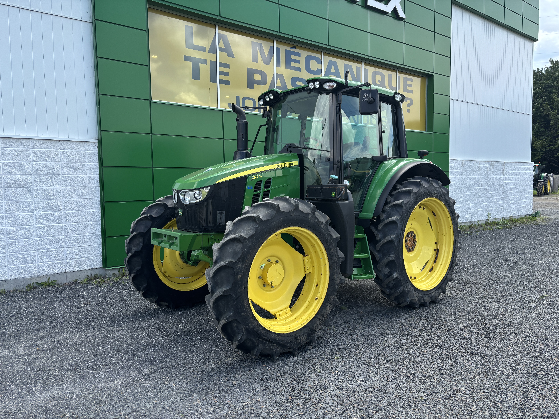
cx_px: 280
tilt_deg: -4.5
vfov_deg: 53.1
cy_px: 210
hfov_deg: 67.3
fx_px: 420
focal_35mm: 26
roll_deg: +0.1
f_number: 1.6
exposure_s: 1/872
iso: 50
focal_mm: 5.96
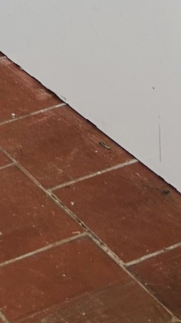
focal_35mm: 127
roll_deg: +7.5
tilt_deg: -10.3
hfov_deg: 8.8
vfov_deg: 14.7
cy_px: -268
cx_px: -233
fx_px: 1084
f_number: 1.5
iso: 64
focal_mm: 5.7
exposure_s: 1/100
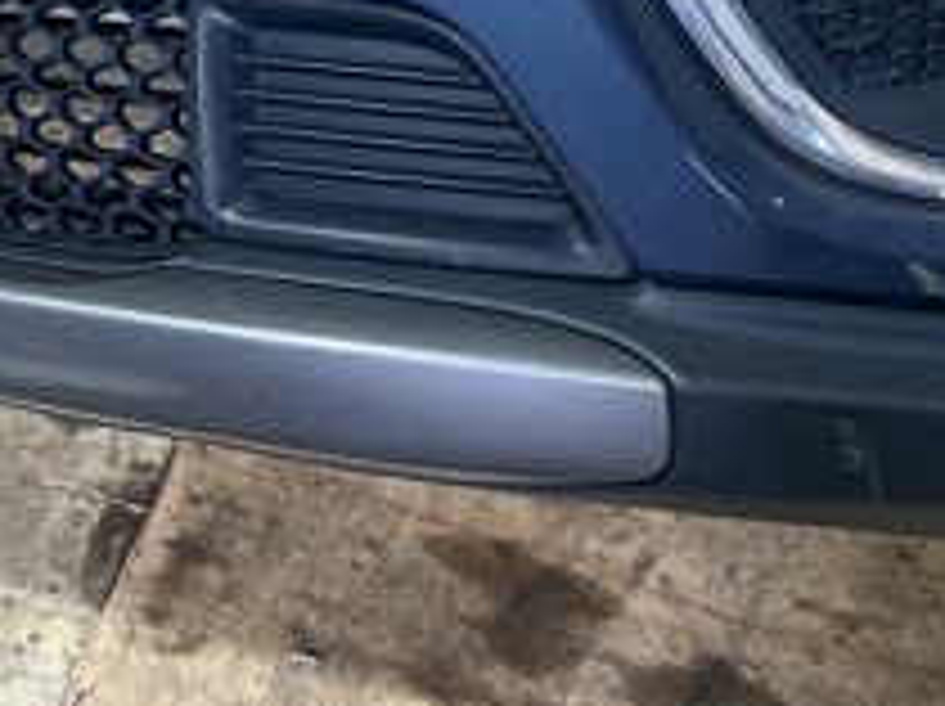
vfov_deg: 18.6
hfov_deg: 26.6
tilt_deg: -42.9
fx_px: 1991
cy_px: -236
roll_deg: +35.3
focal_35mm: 73
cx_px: 603
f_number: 1.78
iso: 200
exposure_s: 1/100
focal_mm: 6.86
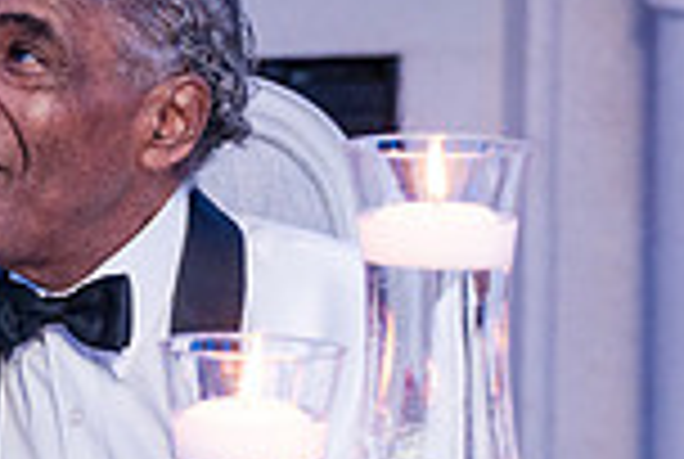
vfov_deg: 4.3
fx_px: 6168
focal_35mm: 324
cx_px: -234
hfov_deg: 6.3
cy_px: 164
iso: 4000
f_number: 4
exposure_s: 1/250
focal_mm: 85
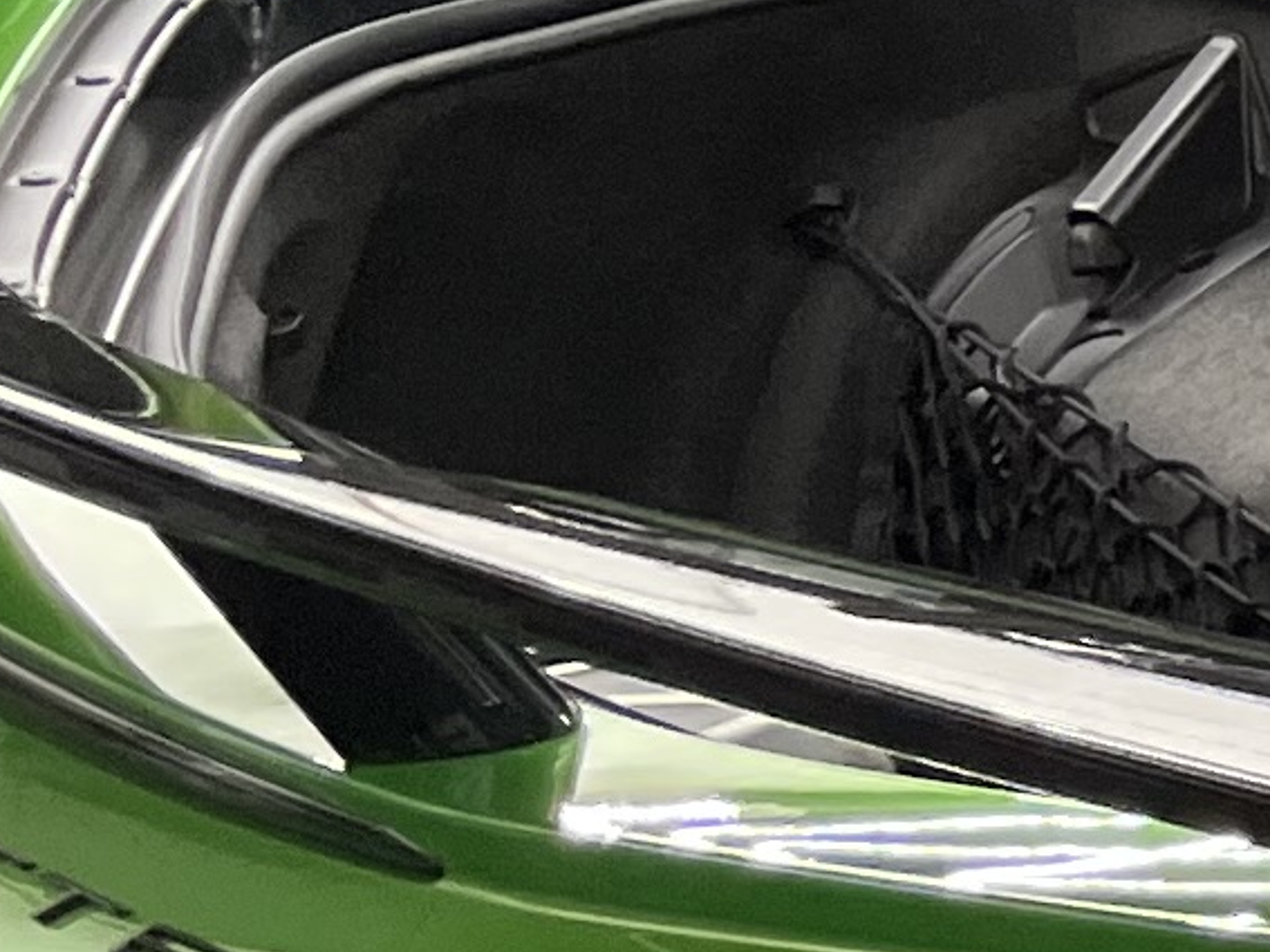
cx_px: 4374
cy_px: 1351
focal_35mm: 185
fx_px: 6786
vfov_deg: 7.9
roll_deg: -2.5
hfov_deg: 8.2
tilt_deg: -22.7
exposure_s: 1/60
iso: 80
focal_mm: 5.1
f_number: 1.6
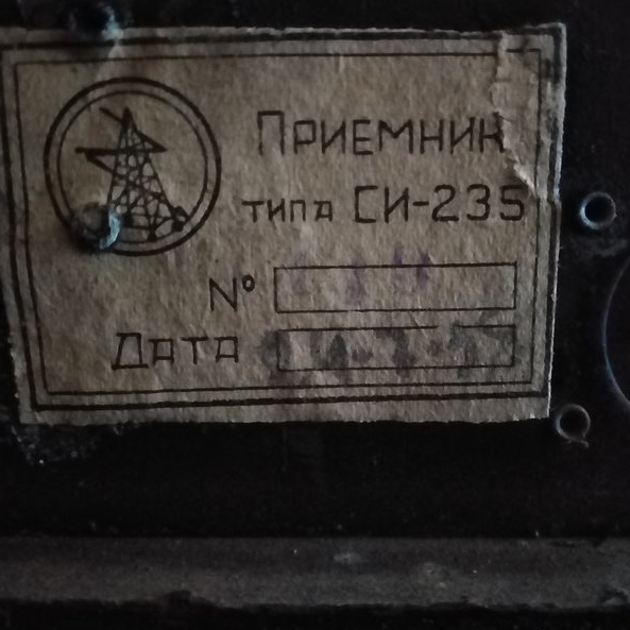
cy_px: 314
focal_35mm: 31
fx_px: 638
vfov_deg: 52.5
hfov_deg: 52.4
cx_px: 359
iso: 6073
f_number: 1.8
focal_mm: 3.62
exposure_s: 1/14.3
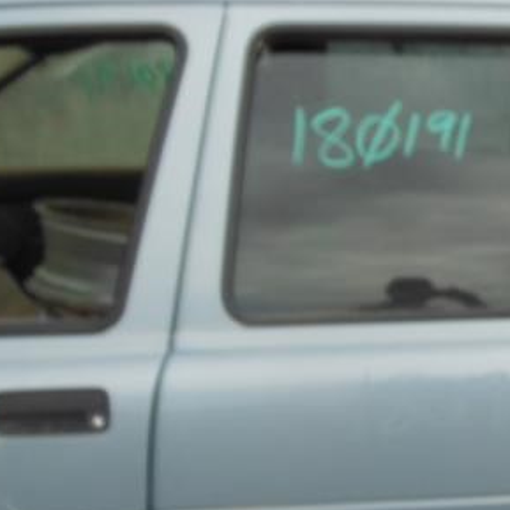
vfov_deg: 24.3
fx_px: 1183
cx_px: 656
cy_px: 300
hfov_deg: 22.0
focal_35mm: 71
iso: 125
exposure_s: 1/400
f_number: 3.3
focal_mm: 5.2
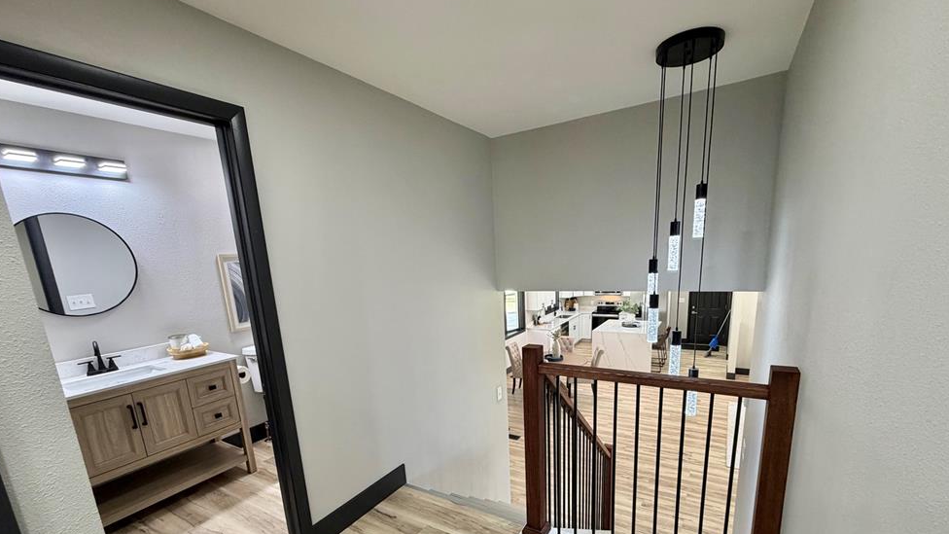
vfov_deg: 65.8
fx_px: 403
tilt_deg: -12.7
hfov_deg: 99.4
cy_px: 342
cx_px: 475
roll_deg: +3.6
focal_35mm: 16
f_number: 2.2
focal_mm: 2.22
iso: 200
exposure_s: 1/60
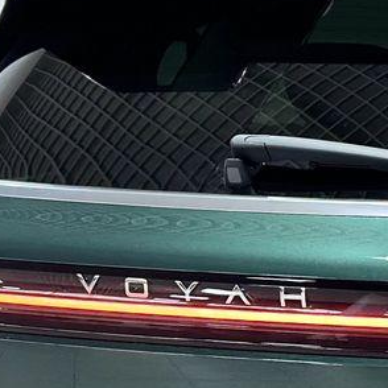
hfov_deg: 8.2
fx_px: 2638
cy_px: 482
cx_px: 620
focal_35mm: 208
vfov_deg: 8.3
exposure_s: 1/50
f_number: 1.78
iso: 125
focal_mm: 6.86
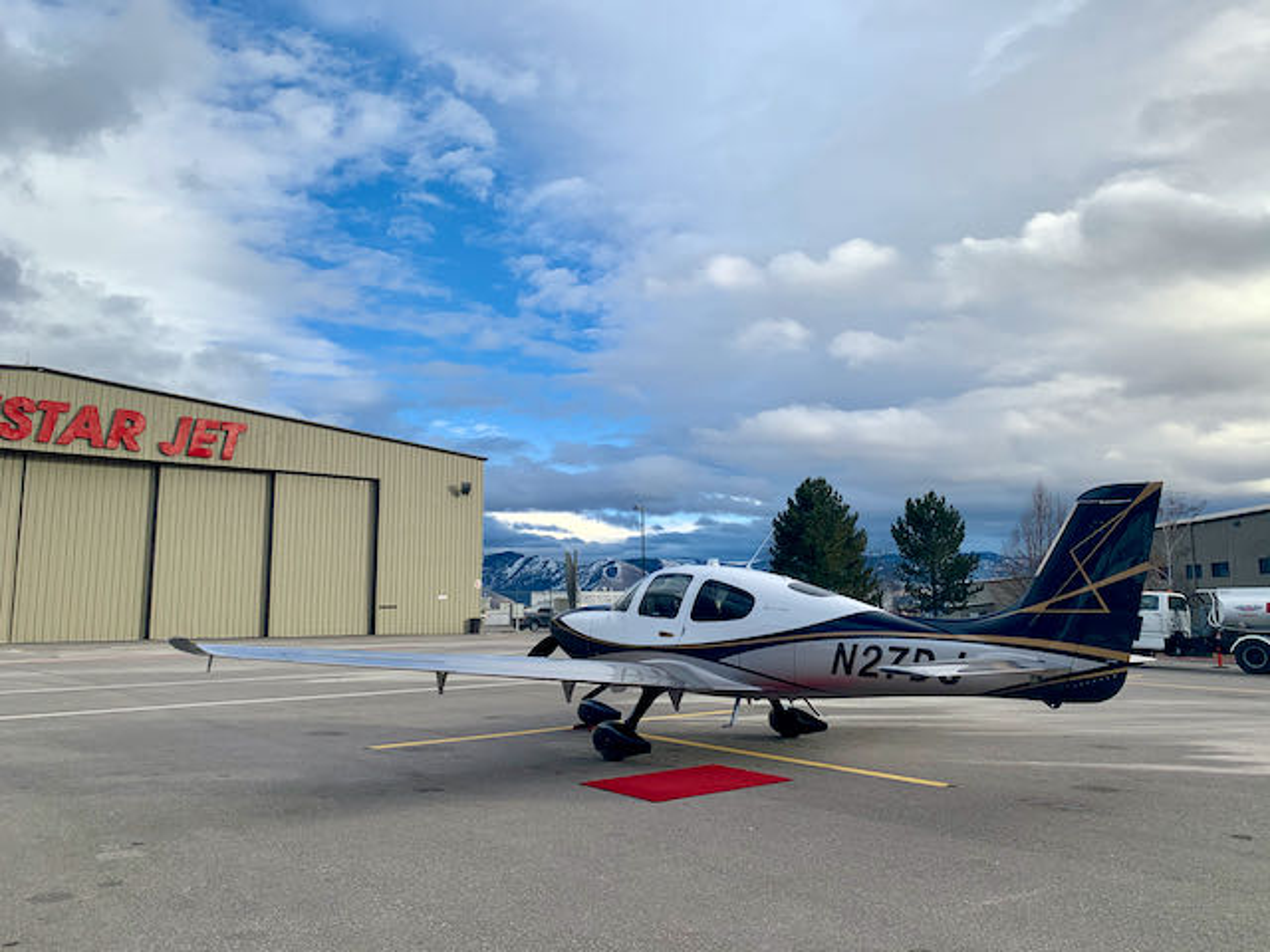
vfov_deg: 53.1
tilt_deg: +8.4
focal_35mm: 26
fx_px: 954
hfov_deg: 67.3
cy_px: 476
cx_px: 635
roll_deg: +0.2
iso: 25
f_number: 1.8
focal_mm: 4.25
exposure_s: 1/1718
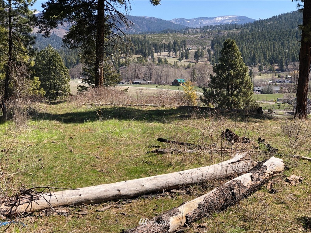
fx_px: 512
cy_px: 116
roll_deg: +0.4
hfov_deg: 33.8
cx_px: 156
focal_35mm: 57
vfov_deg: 25.7
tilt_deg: -6.1
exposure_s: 1/410
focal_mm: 6.6
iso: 20
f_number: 2.8
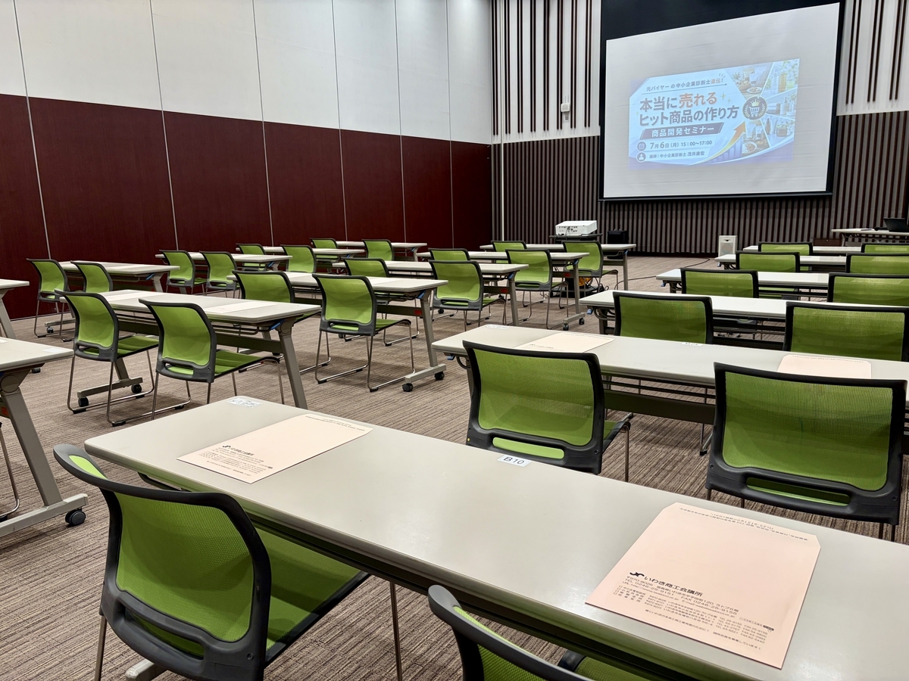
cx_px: 454
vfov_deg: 53.1
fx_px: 683
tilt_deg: -10.9
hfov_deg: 67.3
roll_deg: +1.1
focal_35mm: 26
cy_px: 340
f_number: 1.6
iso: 80
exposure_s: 1/100
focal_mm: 5.96
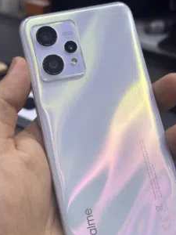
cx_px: 85
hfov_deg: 22.9
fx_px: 434
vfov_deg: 30.2
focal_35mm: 64
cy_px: 138
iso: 80
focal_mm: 6.86
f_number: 1.78
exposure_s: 1/265
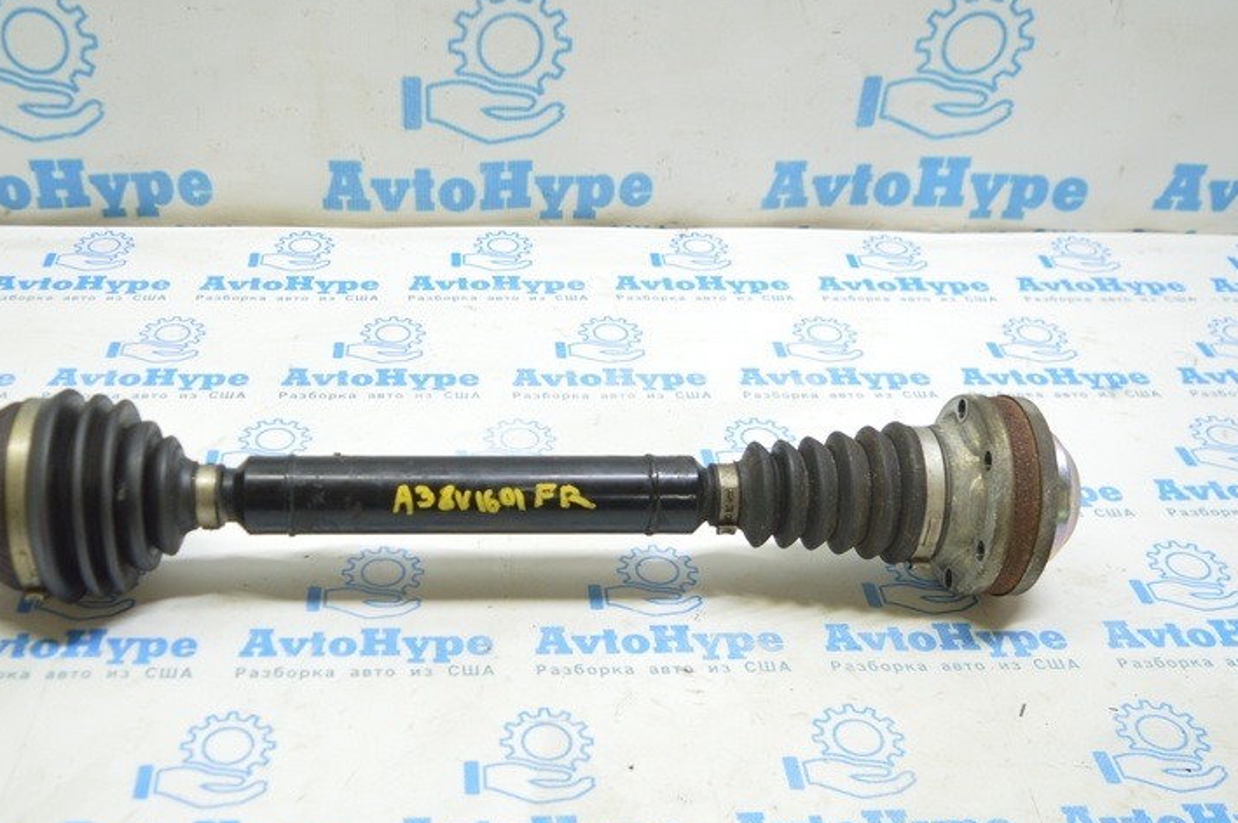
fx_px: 1340
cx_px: 471
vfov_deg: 34.1
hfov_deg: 49.2
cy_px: 460
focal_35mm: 39
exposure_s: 1/40
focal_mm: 18
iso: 400
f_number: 3.5
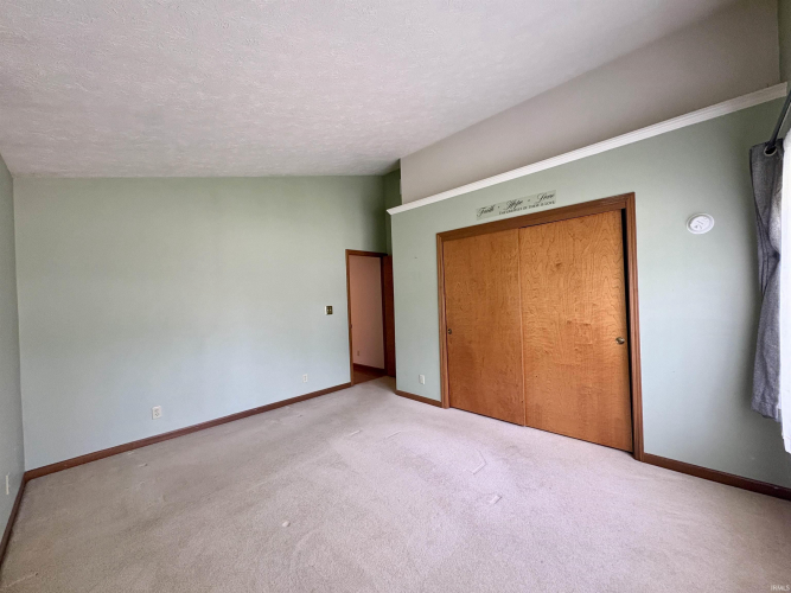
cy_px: 296
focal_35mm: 14
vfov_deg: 85.7
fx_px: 320
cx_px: 396
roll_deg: +2.4
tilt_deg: +0.1
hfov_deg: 102.1
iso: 400
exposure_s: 1/60
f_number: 2.2
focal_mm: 2.22
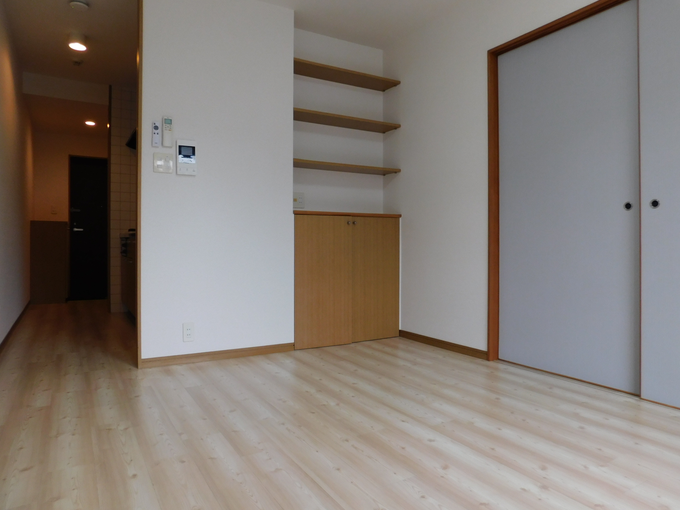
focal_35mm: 24
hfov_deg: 71.6
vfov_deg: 56.8
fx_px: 471
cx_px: 340
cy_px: 249
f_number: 3
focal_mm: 4
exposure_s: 1/40
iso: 125
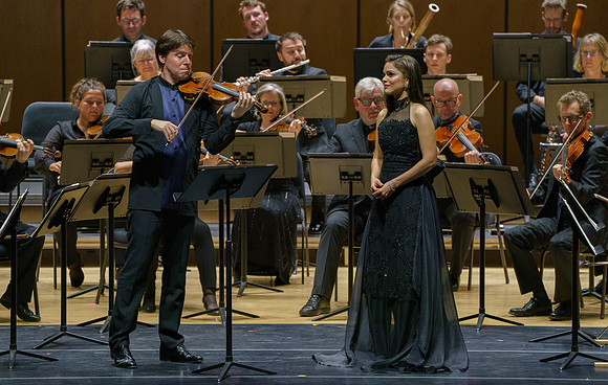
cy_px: 202
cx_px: 304
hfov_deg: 6.6
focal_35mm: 317
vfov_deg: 4.2
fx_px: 5270
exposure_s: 1/250
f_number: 6.3
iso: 3200
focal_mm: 312
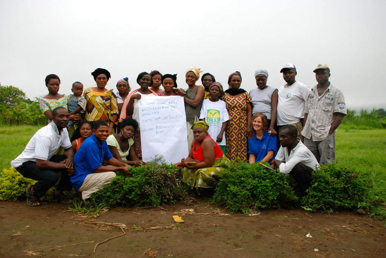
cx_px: 193
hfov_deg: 61.9
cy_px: 129
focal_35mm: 30
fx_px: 322
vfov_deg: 43.7
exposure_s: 1/80
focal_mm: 20
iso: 400
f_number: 4.5
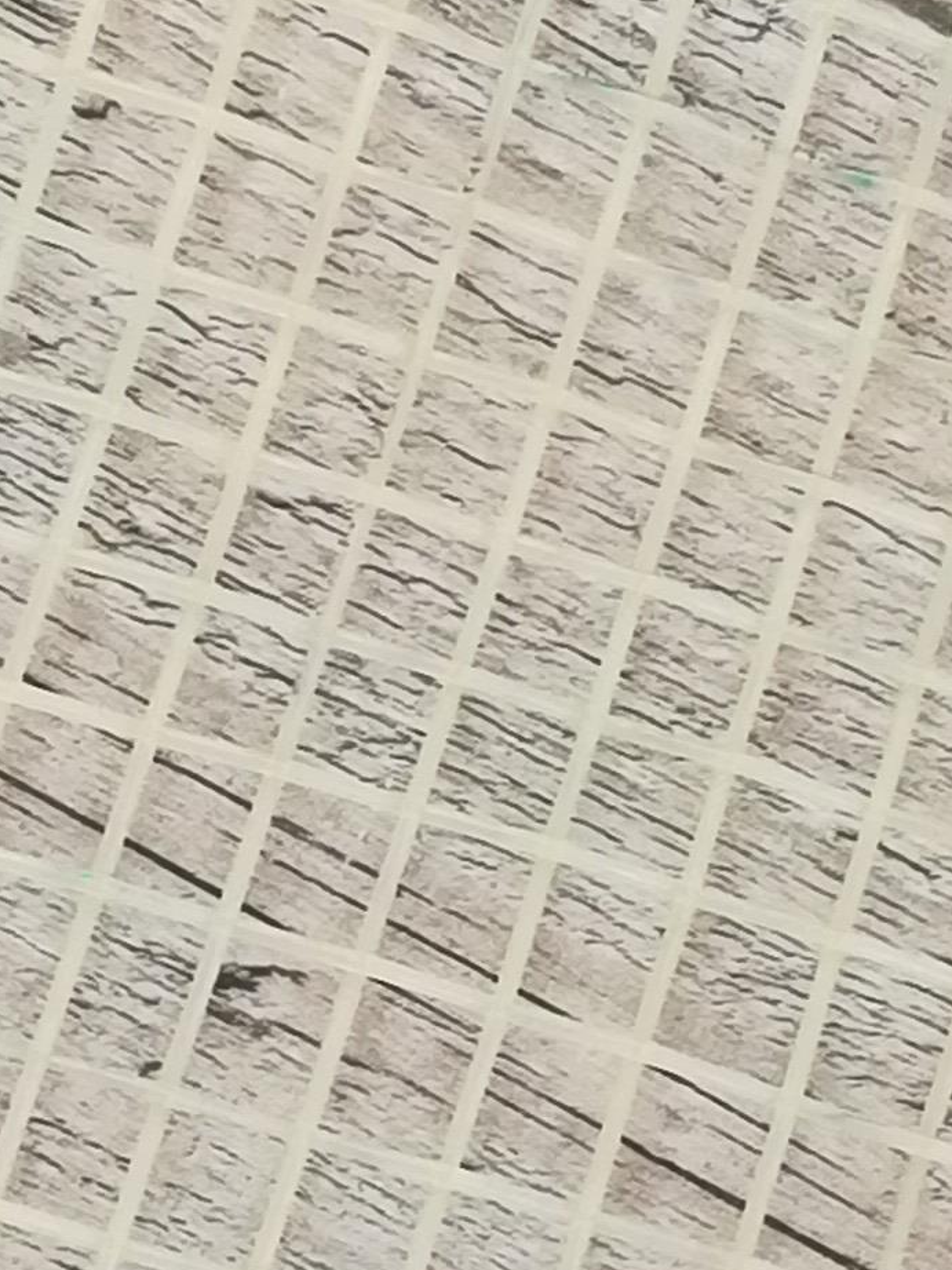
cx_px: 656
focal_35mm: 155
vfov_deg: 12.7
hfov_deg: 9.6
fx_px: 5686
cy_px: 806
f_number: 2.2
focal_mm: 3.83
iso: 160
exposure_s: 1/33.3
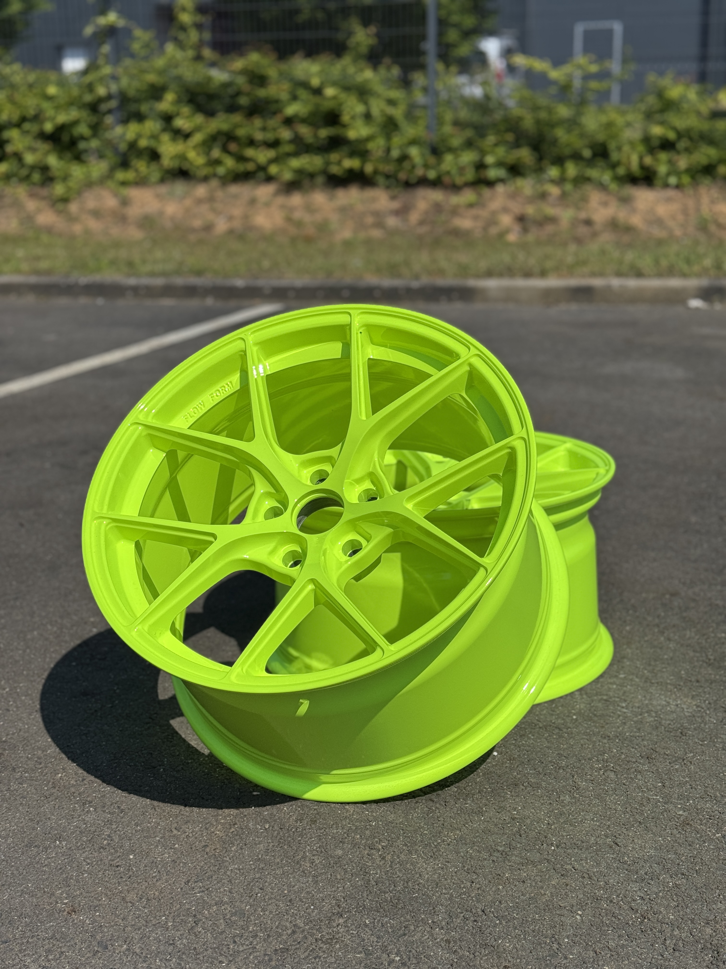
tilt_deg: -14.4
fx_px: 1342
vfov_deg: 39.7
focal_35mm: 48
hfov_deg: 30.3
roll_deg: +1.1
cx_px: 363
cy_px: 484
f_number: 1.78
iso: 50
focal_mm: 6.76
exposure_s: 1/15385
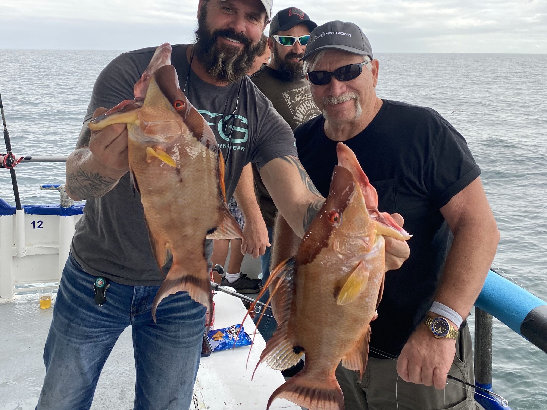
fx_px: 411
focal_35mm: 26
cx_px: 274
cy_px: 205
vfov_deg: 53.1
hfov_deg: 67.3
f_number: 1.8
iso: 32
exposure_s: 1/276
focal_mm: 4.25
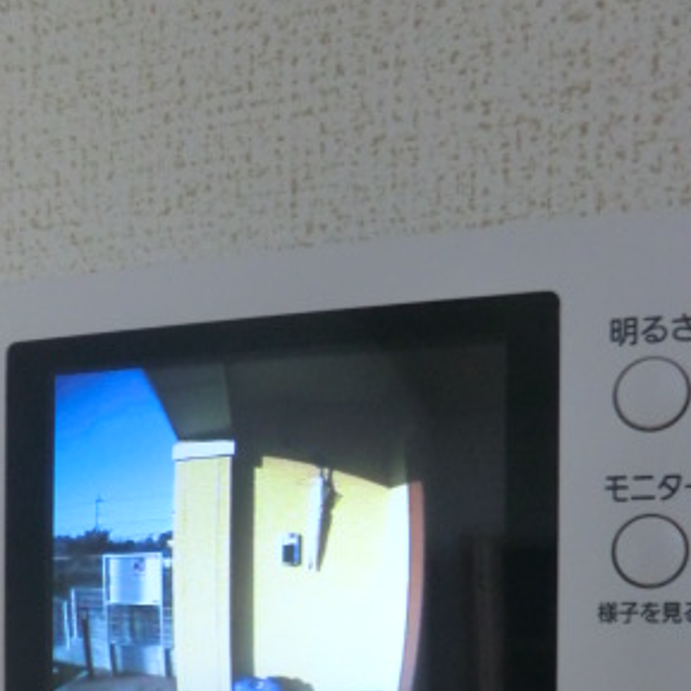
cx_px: 287
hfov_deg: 36.0
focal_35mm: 47
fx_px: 1061
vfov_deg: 32.3
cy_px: 734
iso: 250
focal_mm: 4.3
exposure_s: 1/60
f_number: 3.2
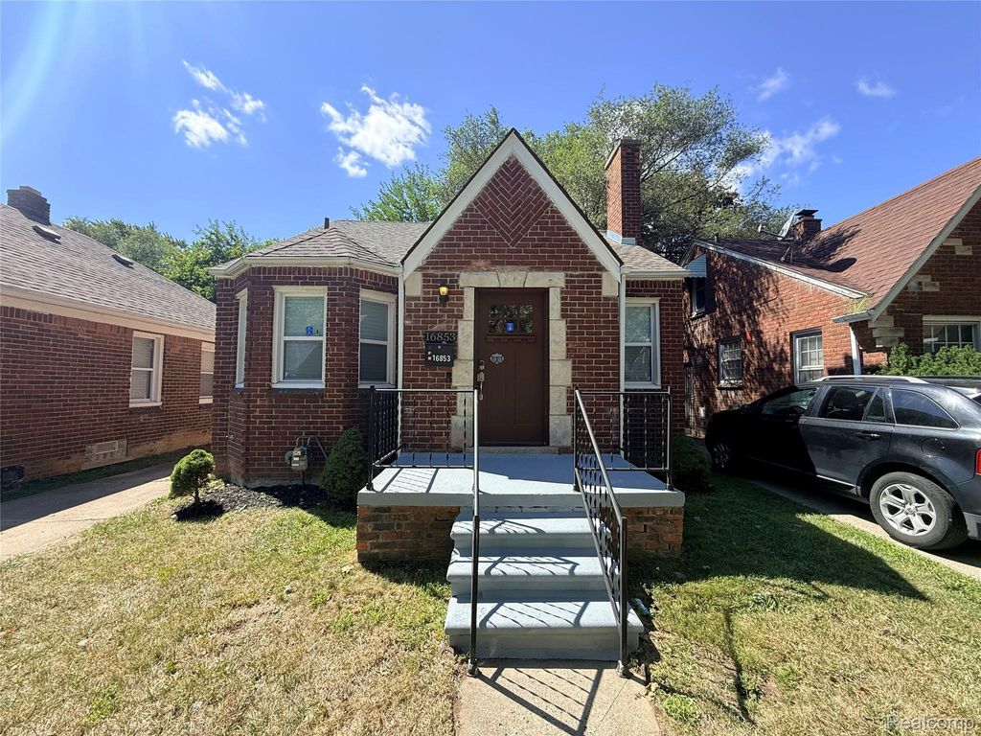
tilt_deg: +3.4
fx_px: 397
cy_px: 368
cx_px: 490
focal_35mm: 14
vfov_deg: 85.7
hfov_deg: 102.1
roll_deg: +0.1
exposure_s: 1/701
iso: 64
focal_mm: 2.22
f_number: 2.2
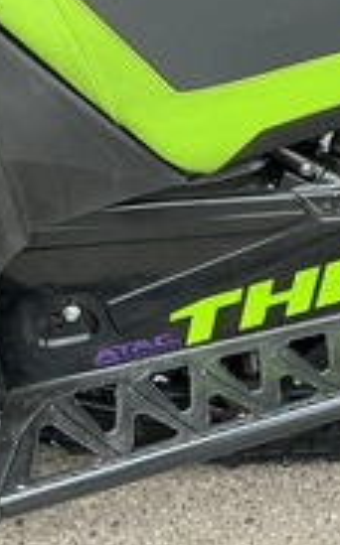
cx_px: 313
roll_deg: -5.4
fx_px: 966
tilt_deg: -29.4
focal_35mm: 65
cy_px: 113
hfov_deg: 19.6
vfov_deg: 30.8
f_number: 1.8
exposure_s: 1/122
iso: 25
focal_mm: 3
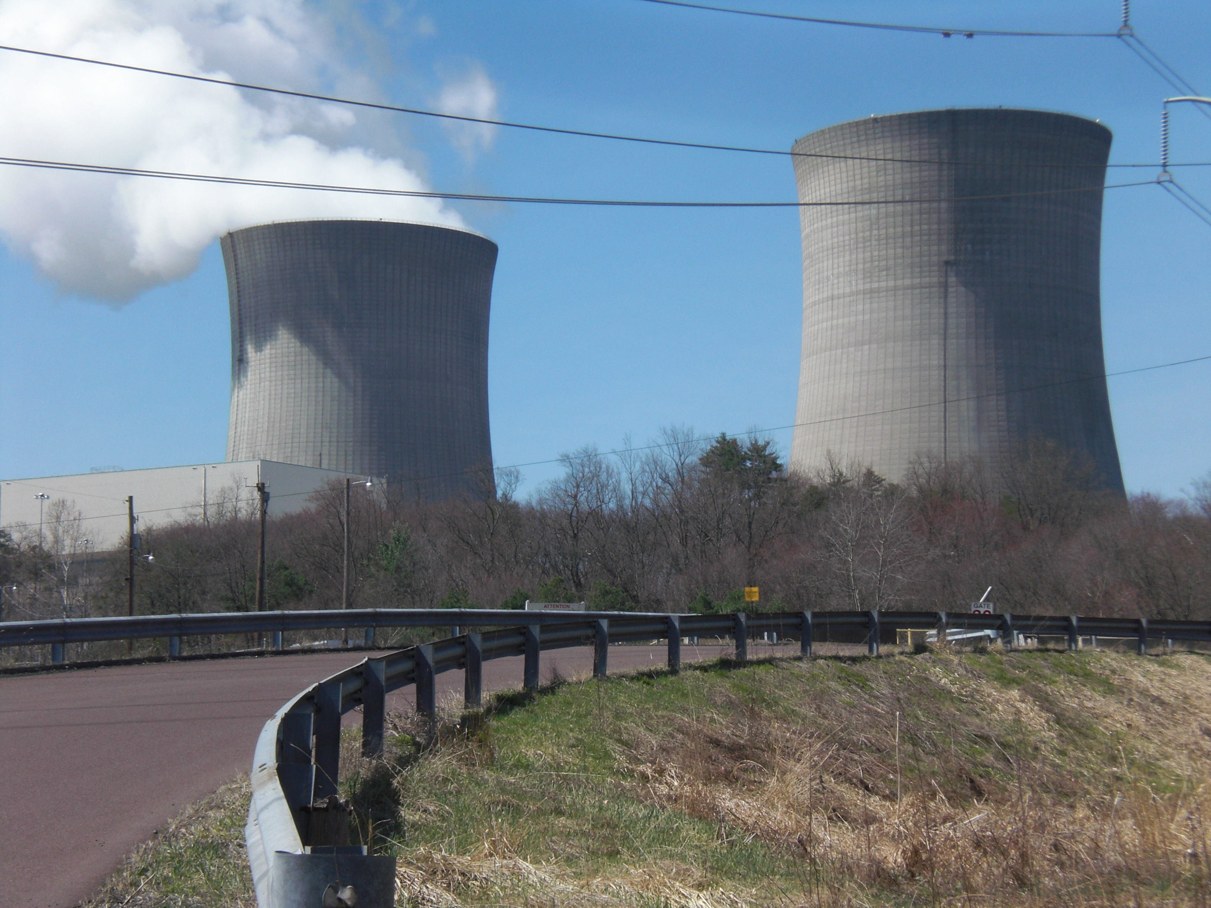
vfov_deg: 17.0
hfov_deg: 22.5
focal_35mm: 87
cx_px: 606
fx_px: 3044
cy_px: 454
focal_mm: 14.49
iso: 64
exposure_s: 1/200
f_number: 8.8
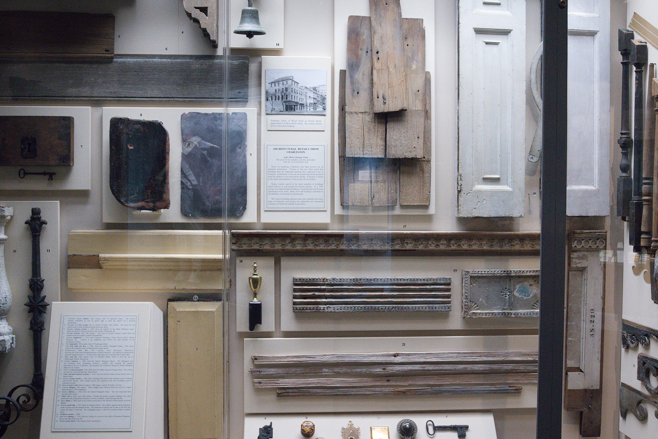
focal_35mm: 38
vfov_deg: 35.1
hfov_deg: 50.7
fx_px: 695
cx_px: 329
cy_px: 220
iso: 10000
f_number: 11
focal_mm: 38
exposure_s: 1/80
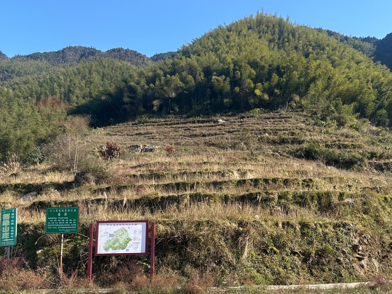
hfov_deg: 50.0
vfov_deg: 38.6
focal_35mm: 37
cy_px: 169
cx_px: 220
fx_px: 419
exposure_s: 1/1949
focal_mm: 6.86
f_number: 1.78
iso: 80
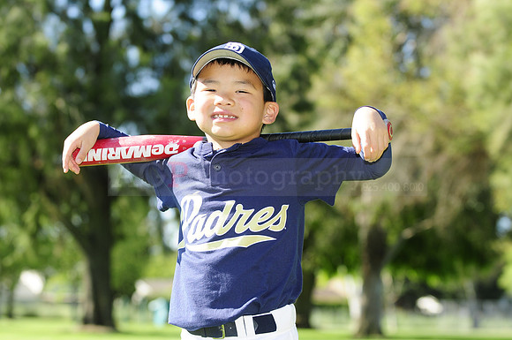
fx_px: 1662
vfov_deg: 11.7
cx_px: 256
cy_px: 170
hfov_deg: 17.5
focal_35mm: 117
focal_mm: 78
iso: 200
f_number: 4.5
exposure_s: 1/500
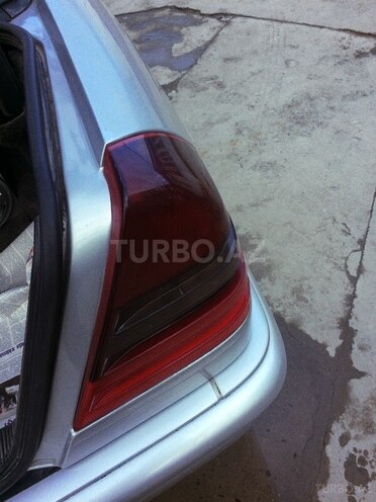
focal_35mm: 29
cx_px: 188
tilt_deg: -51.7
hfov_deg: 48.2
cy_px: 251
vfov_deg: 61.7
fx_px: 420
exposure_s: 1/234
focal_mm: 4.15
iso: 32
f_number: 2.2
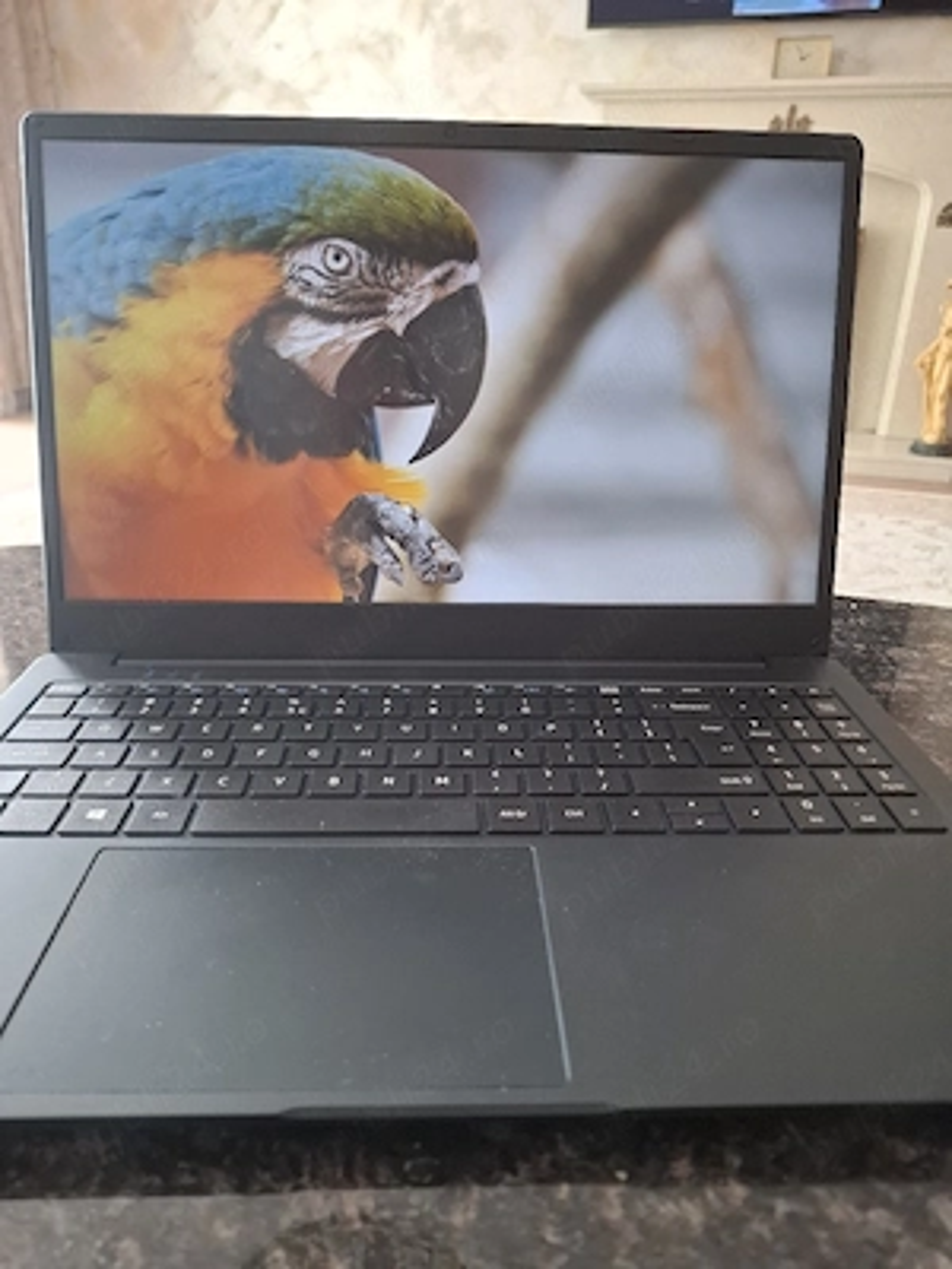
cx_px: 476
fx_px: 843
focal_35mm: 23
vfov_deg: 73.9
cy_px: 634
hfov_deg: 58.9
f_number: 1.8
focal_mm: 5.54
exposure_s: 1/50
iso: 160
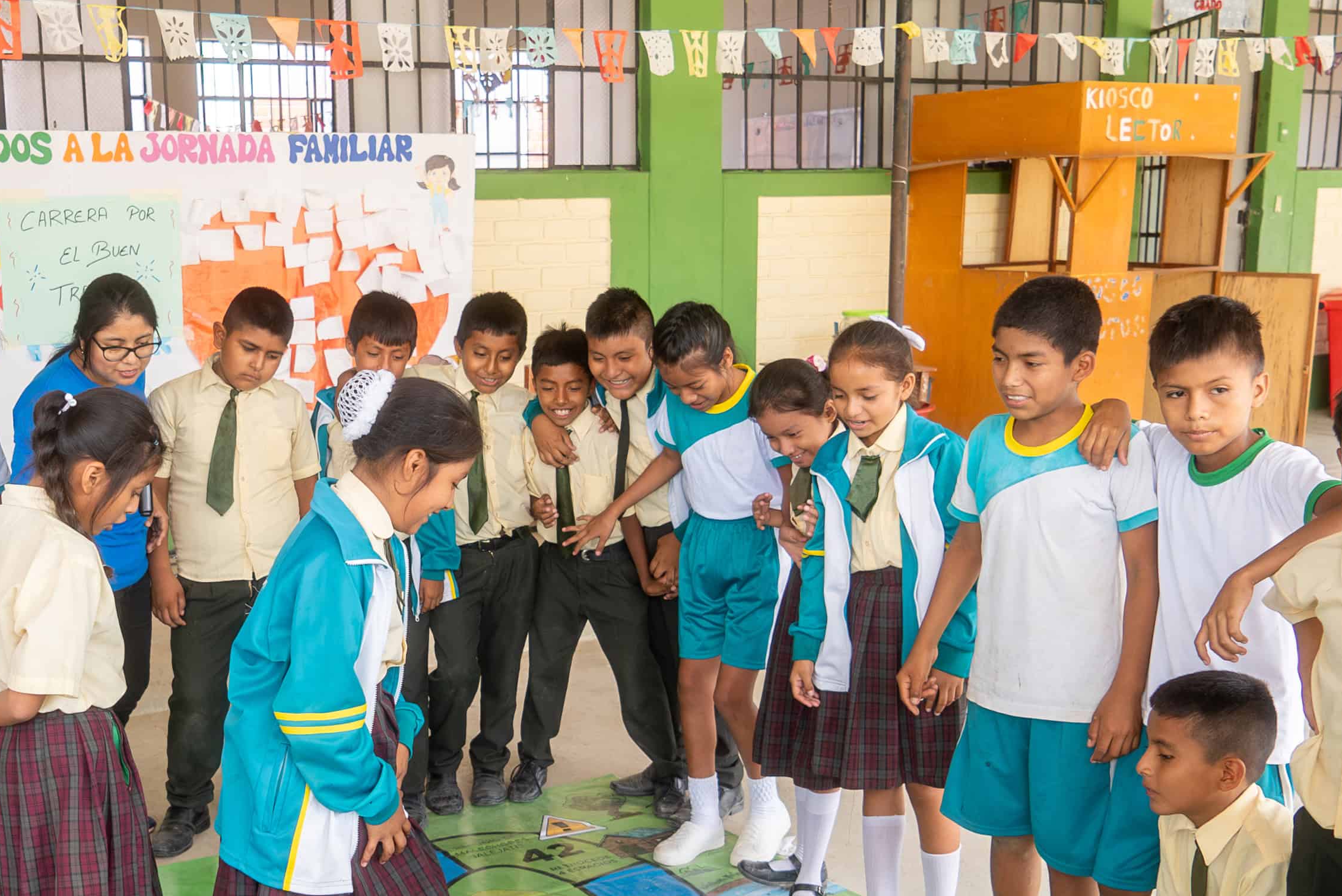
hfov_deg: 42.7
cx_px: 405
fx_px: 1678
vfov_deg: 29.6
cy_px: 611
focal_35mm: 45
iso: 640
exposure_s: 1/320
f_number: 4
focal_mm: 24
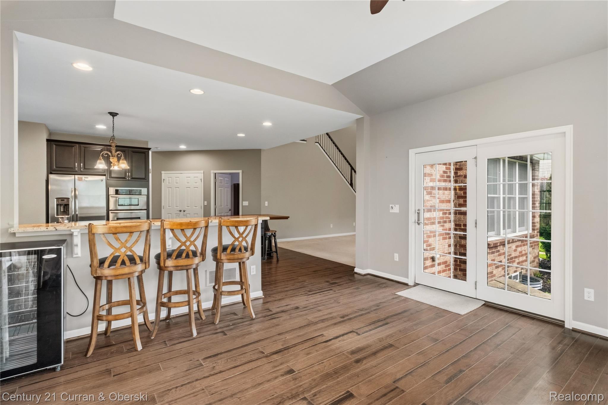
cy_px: 202
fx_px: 287
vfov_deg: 70.4
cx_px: 304
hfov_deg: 93.3
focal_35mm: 17
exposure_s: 1/2
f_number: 8
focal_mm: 11.5
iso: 1250
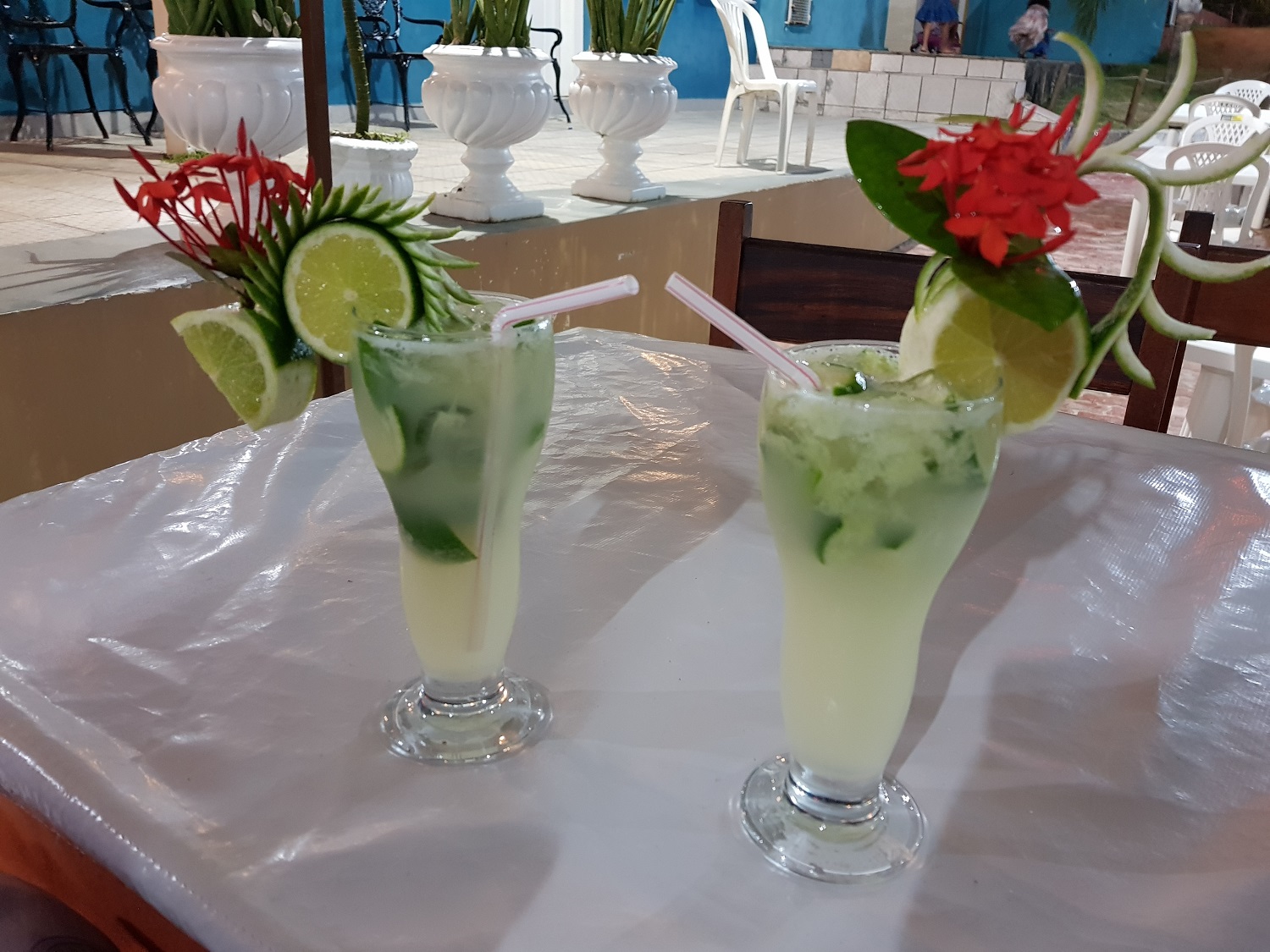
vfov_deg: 53.1
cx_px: 635
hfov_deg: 67.3
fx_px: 954
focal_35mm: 26
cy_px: 476
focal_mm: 4.2
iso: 200
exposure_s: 1/11
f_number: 1.7
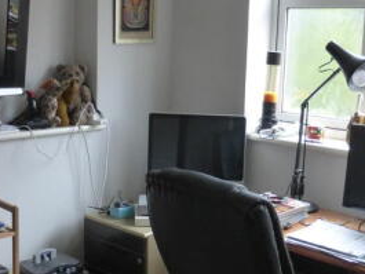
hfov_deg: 34.9
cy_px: 145
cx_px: 194
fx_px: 580
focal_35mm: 55
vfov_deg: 26.6
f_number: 3.3
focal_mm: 4.3
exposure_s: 1/25
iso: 400
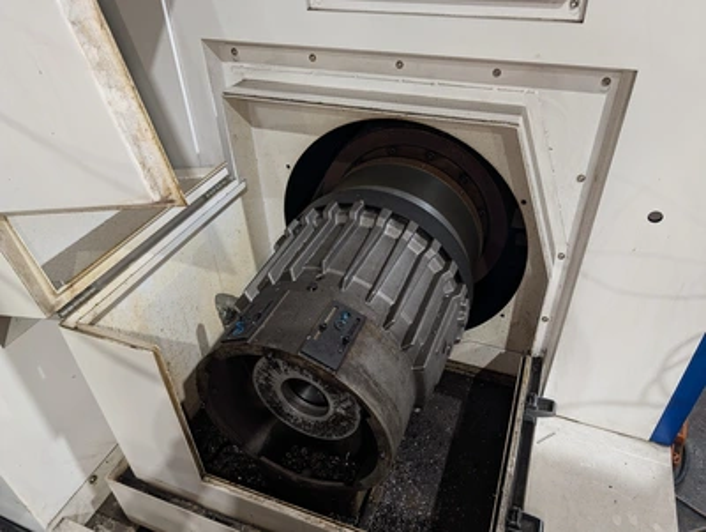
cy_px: 266
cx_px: 353
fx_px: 490
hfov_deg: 71.5
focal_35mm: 24
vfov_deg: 56.9
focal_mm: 6.9
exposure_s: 1/43.1
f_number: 1.68
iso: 127
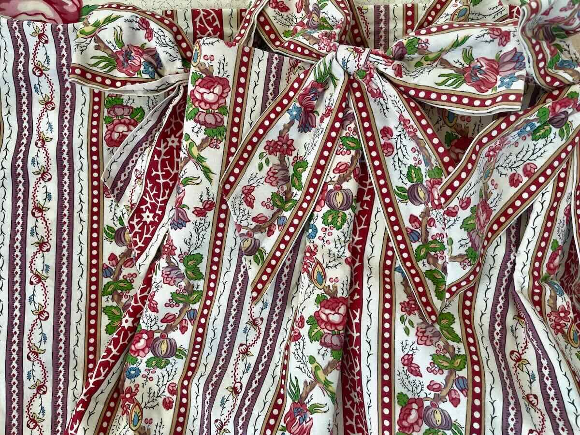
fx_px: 436
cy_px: 218
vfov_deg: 53.1
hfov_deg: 67.3
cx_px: 290
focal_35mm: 26
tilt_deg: -81.9
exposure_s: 1/310
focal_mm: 4.2
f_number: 1.6
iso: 32
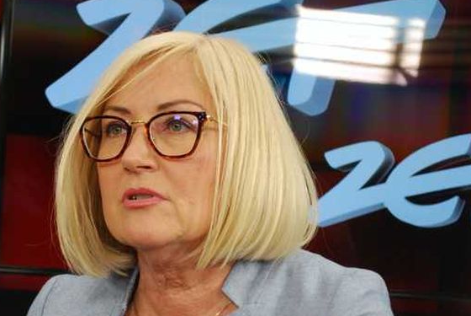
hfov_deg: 16.1
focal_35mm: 127
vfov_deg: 10.8
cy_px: 232
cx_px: 161
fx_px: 1661
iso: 500
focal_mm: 55
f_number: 5.6
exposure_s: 1/30
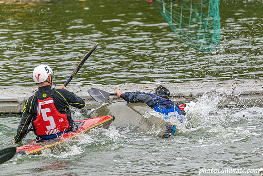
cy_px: 102
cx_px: 152
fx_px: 3371
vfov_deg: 3.0
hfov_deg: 4.5
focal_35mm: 461
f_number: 8
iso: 3200
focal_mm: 400
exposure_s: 1/2000
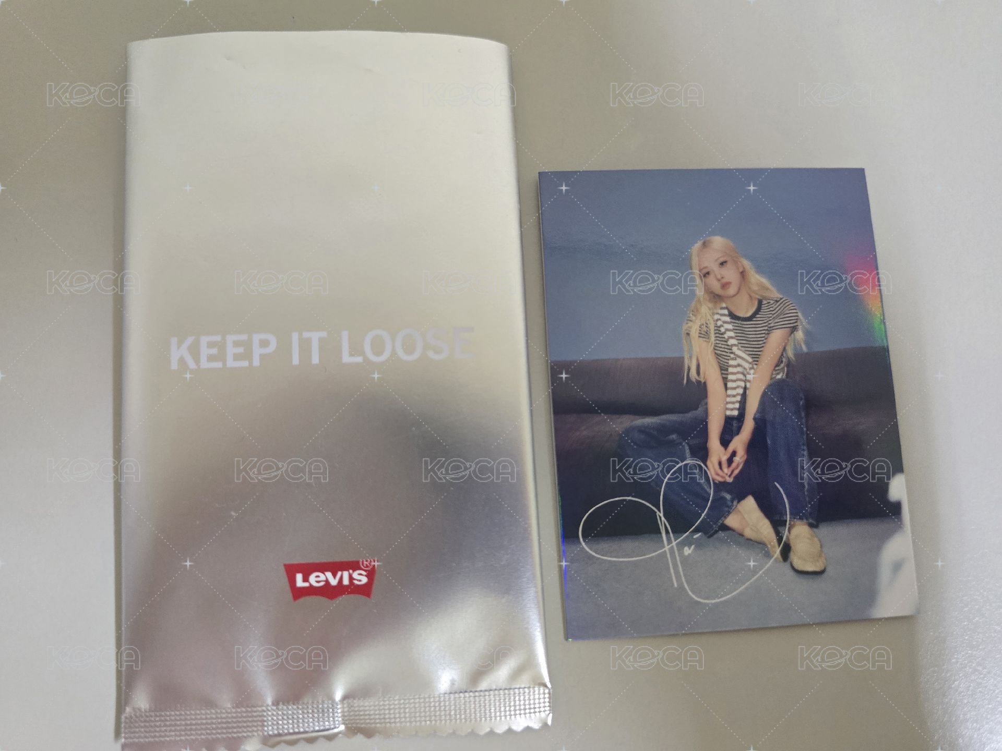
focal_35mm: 23
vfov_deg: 58.9
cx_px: 501
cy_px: 376
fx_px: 666
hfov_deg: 73.9
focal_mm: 6.3
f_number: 1.7
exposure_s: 1/60.2
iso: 800
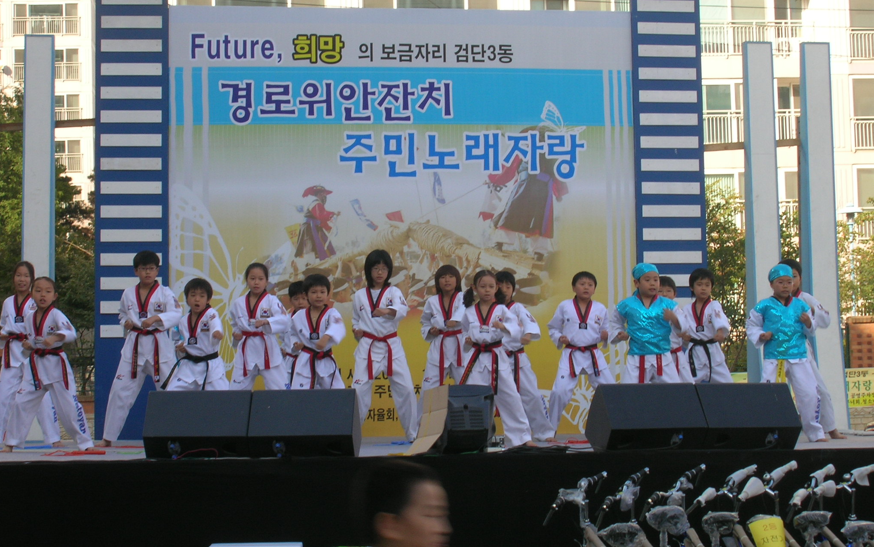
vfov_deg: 16.5
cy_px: 241
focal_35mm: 79
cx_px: 436
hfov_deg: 26.1
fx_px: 1882
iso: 50
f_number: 6.7
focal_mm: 12.3
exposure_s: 1/65.4
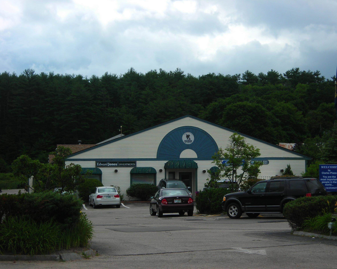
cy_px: 131
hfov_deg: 23.0
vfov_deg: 18.5
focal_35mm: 83
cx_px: 181
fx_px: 828
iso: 50
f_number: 4.2
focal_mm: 12.7
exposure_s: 1/332
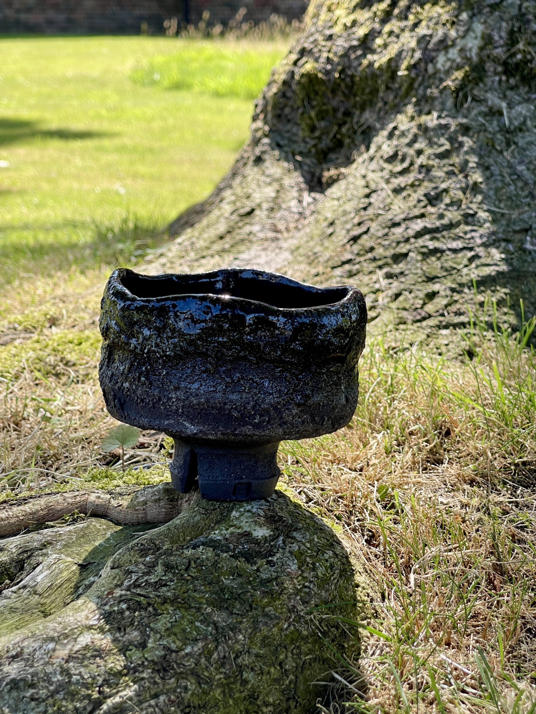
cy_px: 357
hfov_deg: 22.9
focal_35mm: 64
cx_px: 268
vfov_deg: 30.3
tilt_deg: -14.0
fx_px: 1321
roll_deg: +0.3
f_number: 2.2
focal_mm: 7.5
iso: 20
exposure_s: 1/261
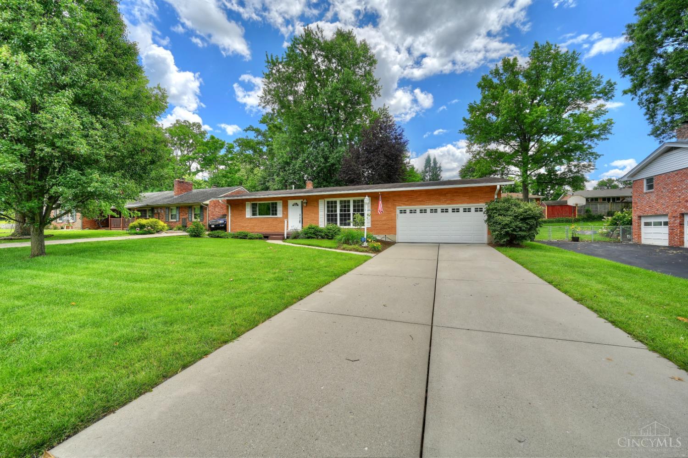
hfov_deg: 104.3
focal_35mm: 14
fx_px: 267
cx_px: 344
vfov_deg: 81.2
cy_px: 229
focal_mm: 14
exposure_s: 1/40
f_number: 10
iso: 100
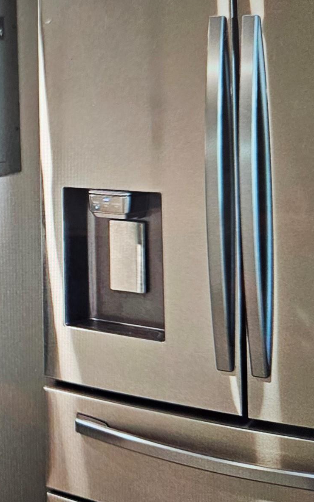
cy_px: 248
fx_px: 452
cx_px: -9
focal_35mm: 33
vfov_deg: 58.1
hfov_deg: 34.4
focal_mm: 5.4
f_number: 1.8
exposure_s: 1/120
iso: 320
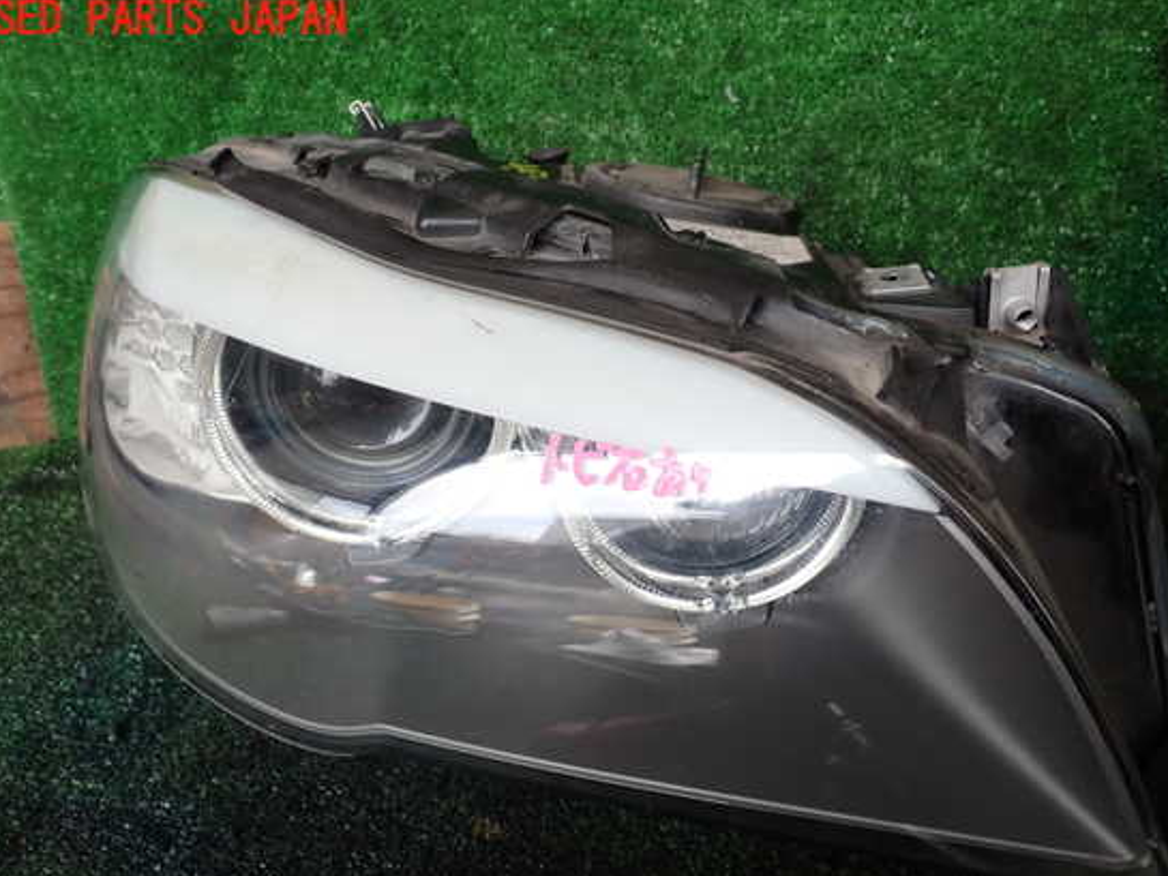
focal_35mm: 33
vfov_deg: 42.9
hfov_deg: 55.3
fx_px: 1114
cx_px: 600
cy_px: 475
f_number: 3.2
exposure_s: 1/100
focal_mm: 5.4
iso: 100
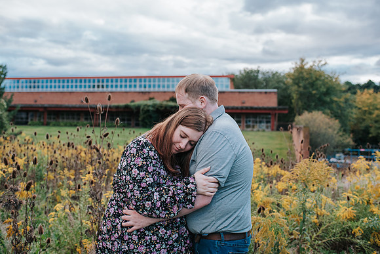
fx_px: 405
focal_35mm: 38
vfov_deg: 34.8
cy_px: 123
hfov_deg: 50.3
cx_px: 190
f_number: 3.2
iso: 1000
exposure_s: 1/1250
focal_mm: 35
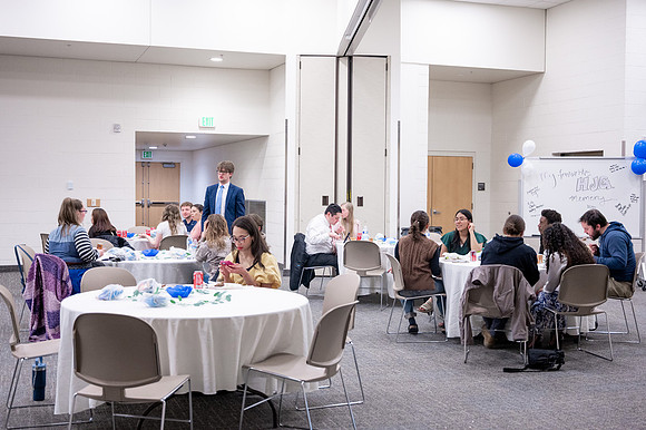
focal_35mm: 44
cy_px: 215
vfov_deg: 30.5
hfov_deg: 44.5
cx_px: 323
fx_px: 789
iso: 1600
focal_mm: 44
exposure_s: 1/200
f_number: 4
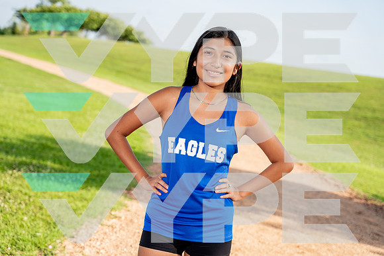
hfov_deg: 29.2
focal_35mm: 69
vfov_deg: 19.7
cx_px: 192
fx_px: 736
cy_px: 128
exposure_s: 1/250
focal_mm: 69
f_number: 4
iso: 100
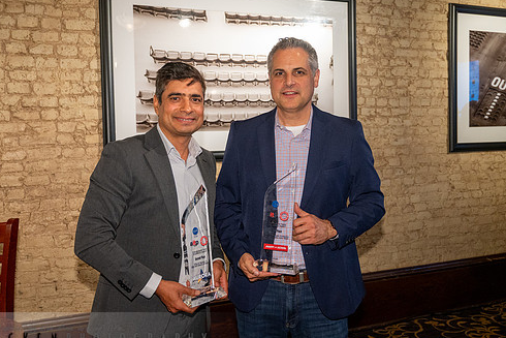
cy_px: 152
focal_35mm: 38
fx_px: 534
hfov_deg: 50.7
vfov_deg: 35.0
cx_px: 243
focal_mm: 32
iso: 3200
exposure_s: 1/200
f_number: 4
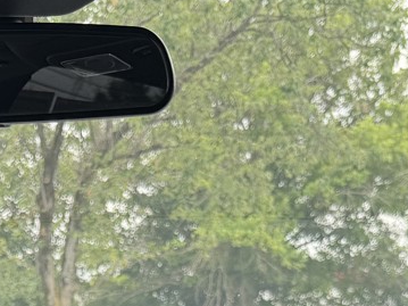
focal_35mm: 107
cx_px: 36
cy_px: 642
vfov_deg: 12.1
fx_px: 1261
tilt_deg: -11.7
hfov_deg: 18.1
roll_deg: +0.2
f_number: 1.78
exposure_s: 1/124
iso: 64
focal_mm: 6.76
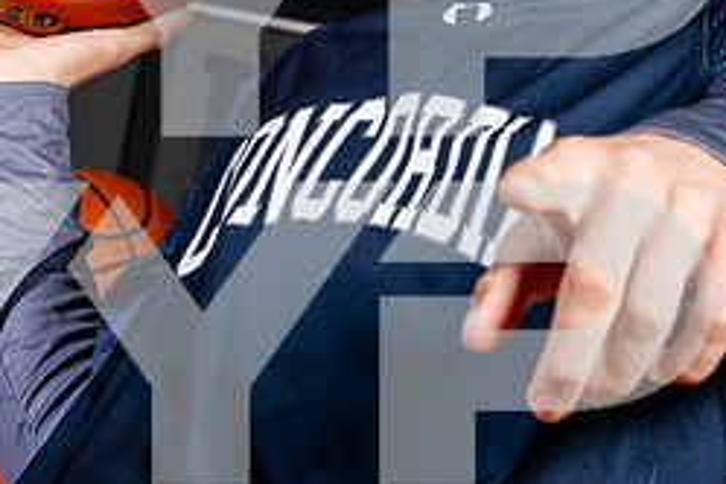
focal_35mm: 177
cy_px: 116
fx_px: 3569
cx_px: 262
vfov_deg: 7.7
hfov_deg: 11.6
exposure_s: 1/125
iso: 160
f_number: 8
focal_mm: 60
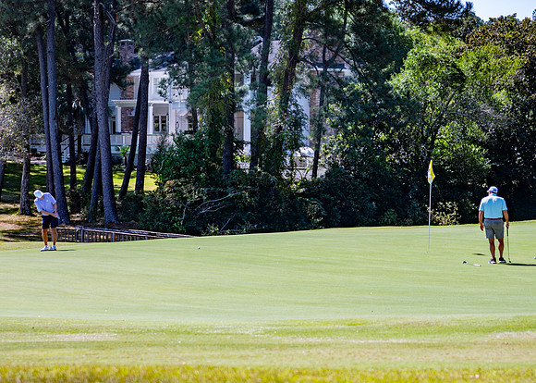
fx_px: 1637
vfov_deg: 13.3
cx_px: 304
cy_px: 187
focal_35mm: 108
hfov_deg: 18.6
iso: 100
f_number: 2.8
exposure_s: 1/1000
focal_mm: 70
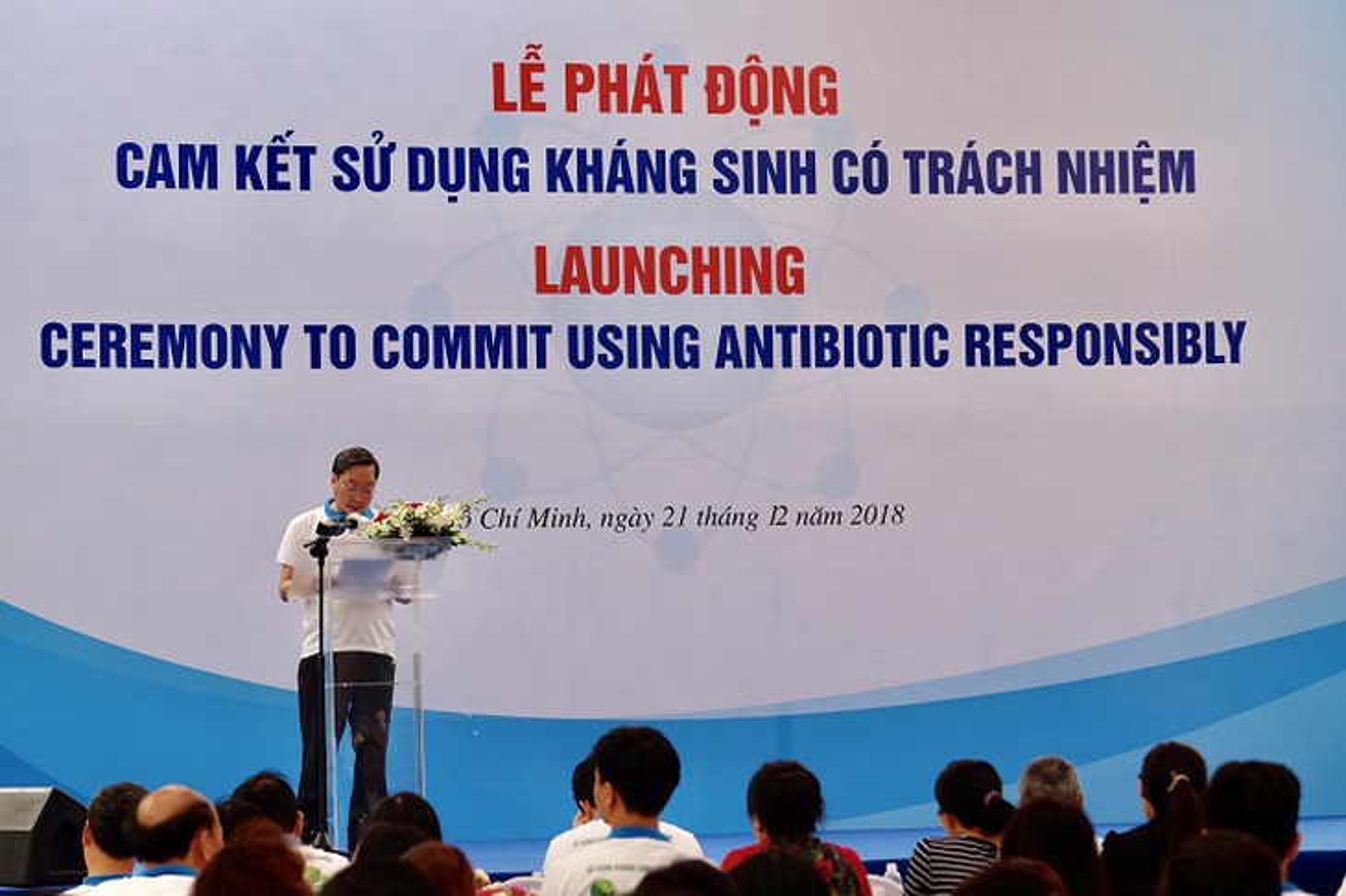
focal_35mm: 106
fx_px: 3961
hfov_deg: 19.3
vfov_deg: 12.9
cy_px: 448
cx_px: 673
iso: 200
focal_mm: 70.5
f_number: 4.5
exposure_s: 1/125
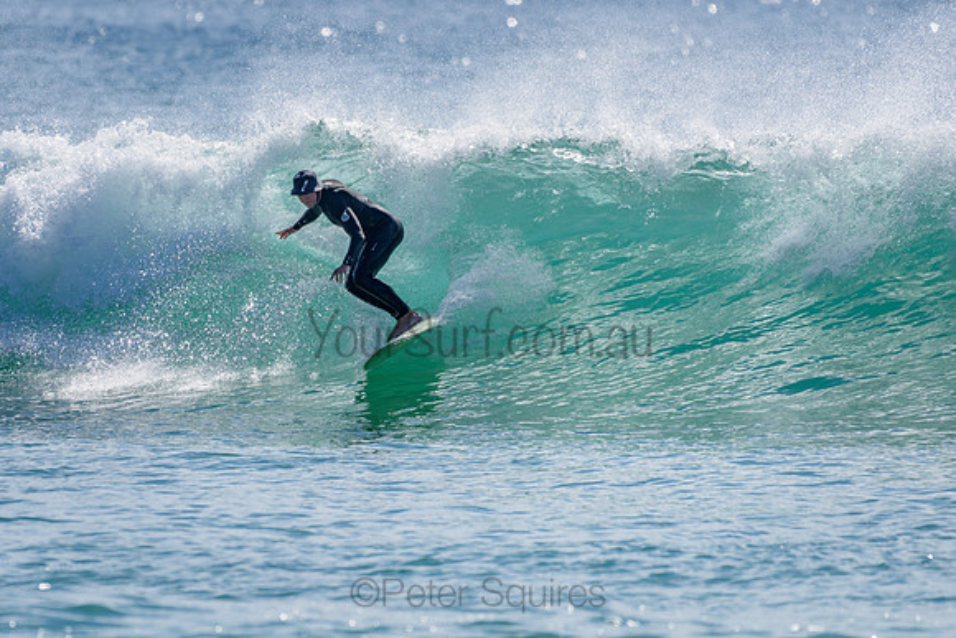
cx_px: 370
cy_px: 323
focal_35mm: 613
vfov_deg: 2.2
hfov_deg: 3.4
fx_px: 16285
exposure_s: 1/2000
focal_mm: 500
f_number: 5.6
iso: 110
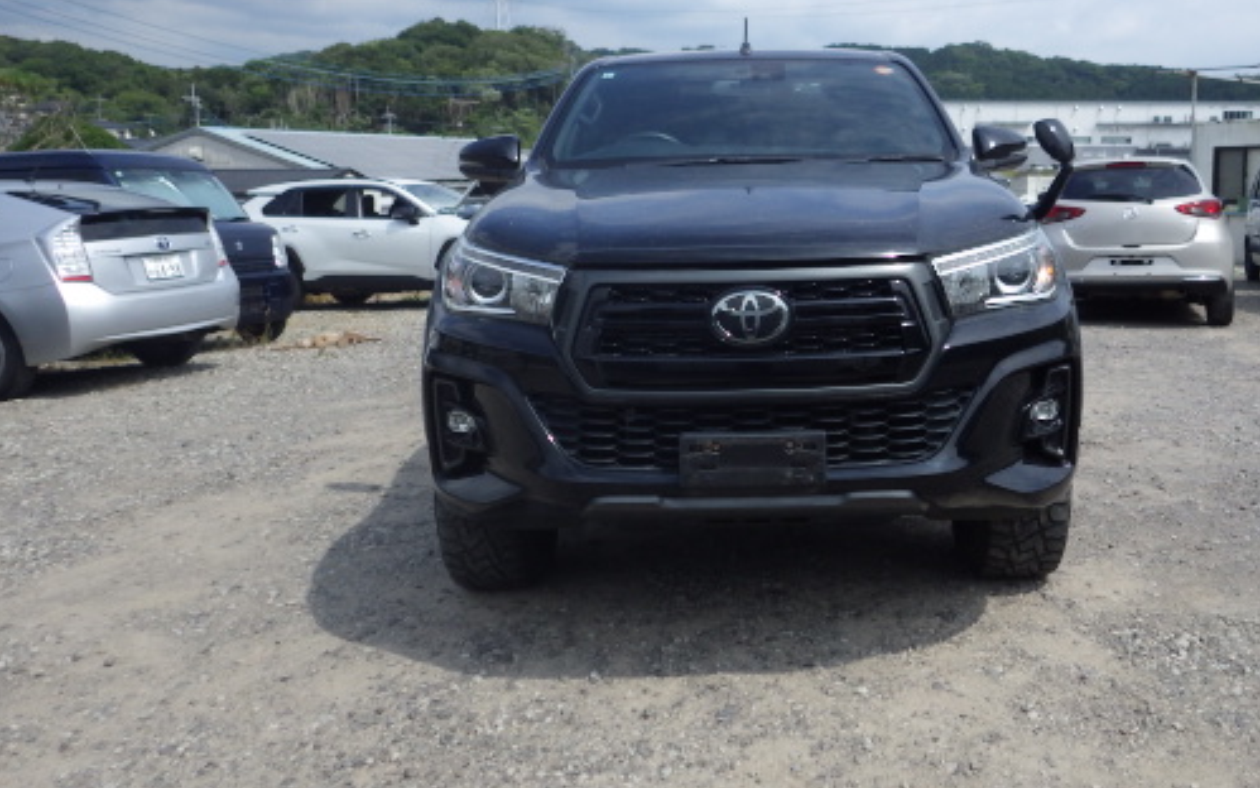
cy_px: 285
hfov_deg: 56.3
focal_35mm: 34
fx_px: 1168
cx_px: 750
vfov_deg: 37.0
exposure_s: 1/320
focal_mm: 4.5
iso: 125
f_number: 7.9
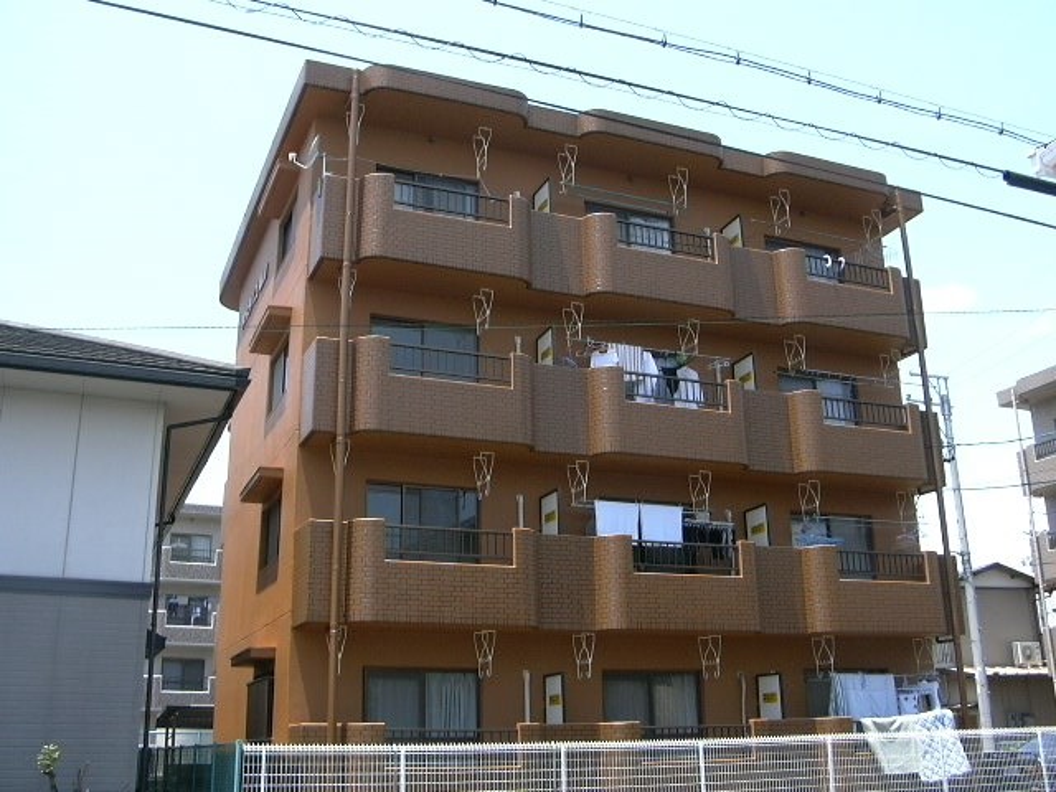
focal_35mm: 35
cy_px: 396
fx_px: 1068
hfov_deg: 52.6
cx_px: 528
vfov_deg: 40.7
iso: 100
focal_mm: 5.4
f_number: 8
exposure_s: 1/97.1
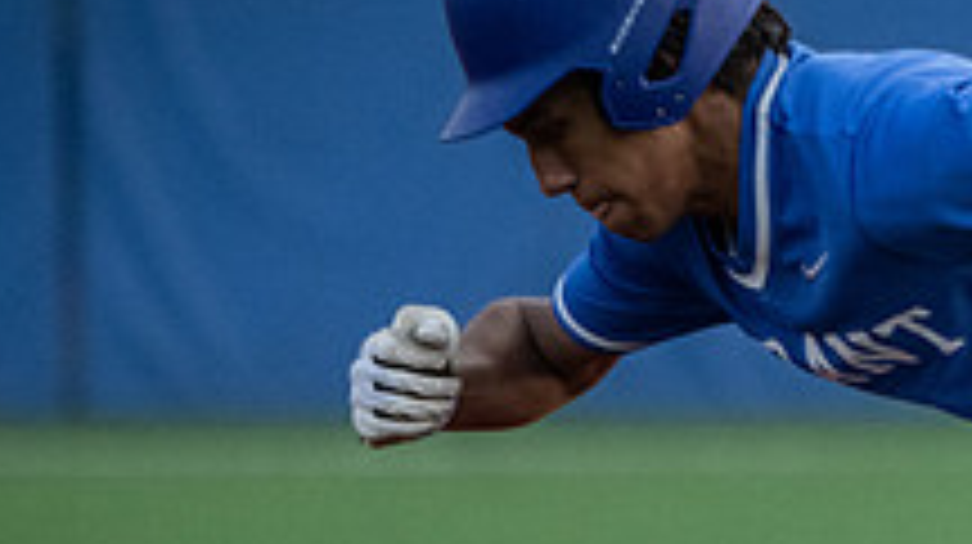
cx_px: 1306
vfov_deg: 0.8
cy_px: 696
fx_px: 40038
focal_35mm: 1555
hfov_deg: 1.4
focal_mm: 400
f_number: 5.6
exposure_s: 1/1000
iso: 3200
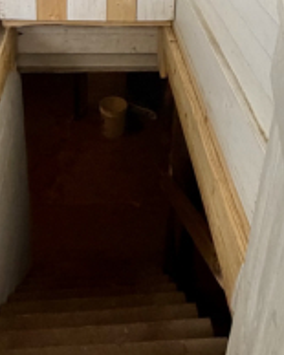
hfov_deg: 32.0
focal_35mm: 47
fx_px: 494
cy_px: 41
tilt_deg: -26.3
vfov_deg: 37.2
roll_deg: -2.9
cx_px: 128
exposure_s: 1/121
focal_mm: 2.22
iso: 320
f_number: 2.2
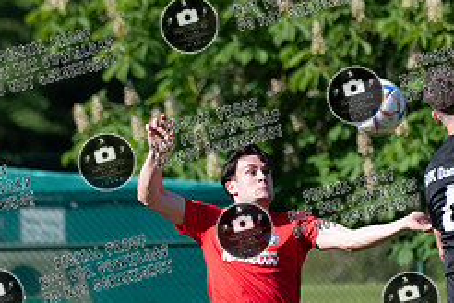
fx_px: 11400
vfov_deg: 1.5
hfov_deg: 2.3
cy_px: 279
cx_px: 343
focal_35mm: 904
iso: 500
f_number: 5.6
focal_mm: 310
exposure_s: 1/1600
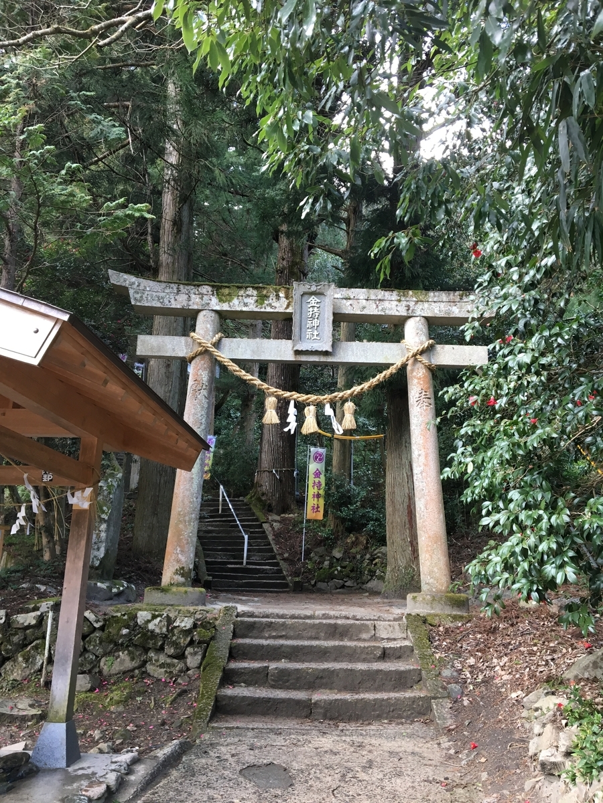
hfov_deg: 48.2
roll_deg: -1.3
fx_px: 674
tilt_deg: +15.8
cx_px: 302
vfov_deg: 61.7
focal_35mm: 29
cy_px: 402
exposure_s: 1/30
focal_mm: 4.15
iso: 25
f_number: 2.2
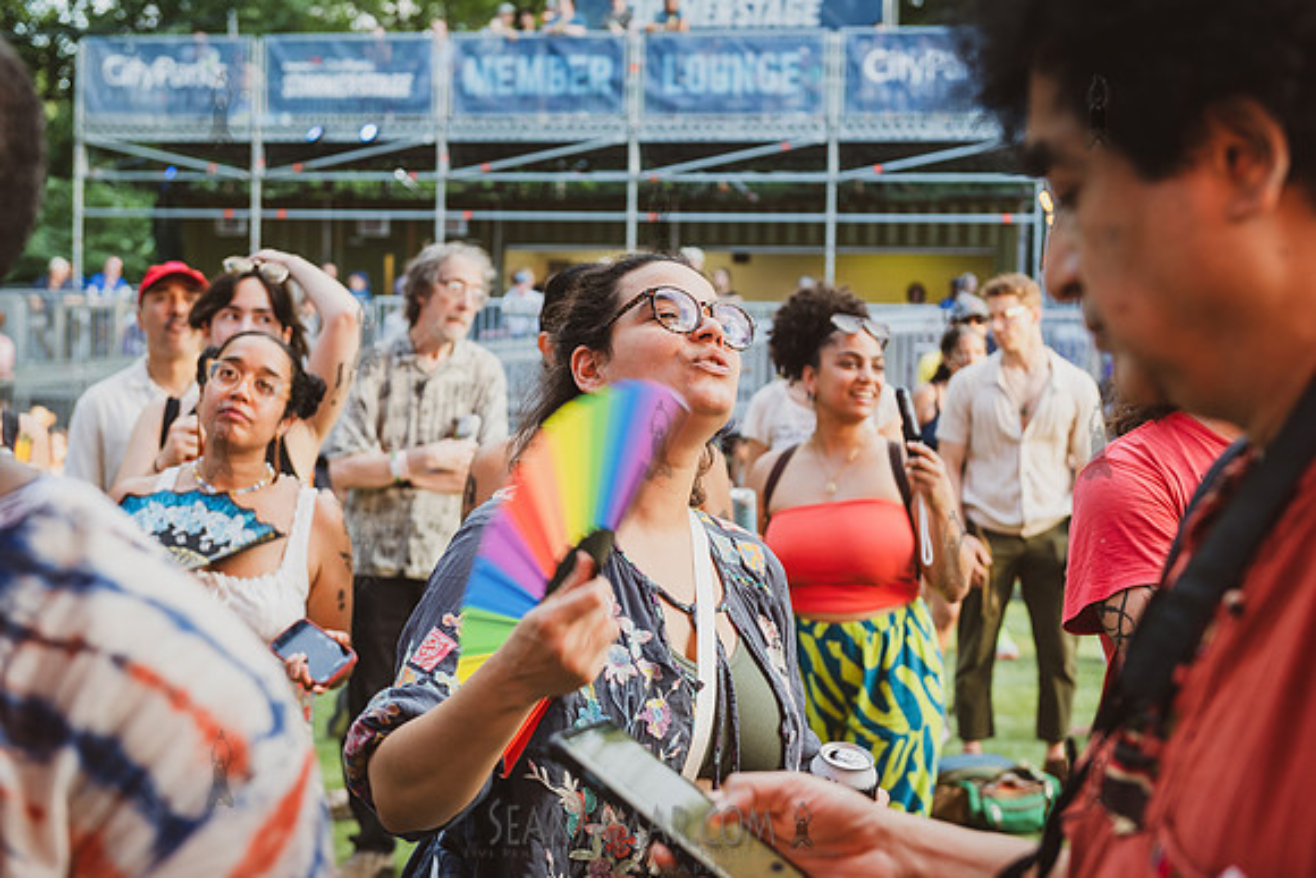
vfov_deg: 23.2
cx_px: 658
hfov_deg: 34.2
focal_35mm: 58
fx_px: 2136
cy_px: 439
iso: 400
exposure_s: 1/125
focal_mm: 56
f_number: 4
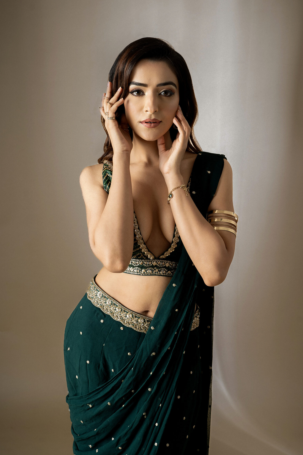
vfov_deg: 47.4
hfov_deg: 32.6
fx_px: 518
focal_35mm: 41
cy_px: 214
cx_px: 148
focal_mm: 37
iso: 200
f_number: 7.1
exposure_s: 1/125
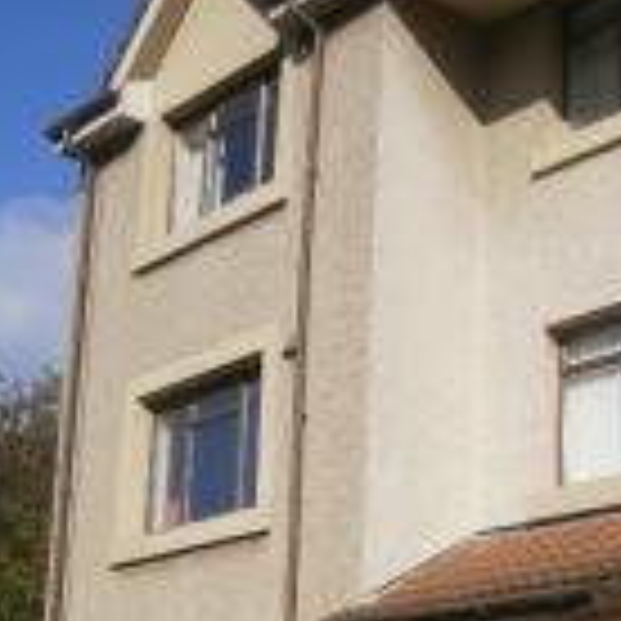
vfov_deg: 23.3
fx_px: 1482
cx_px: 508
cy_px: 497
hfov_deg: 23.3
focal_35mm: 73
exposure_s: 1/250
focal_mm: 4.7
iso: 80
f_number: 8
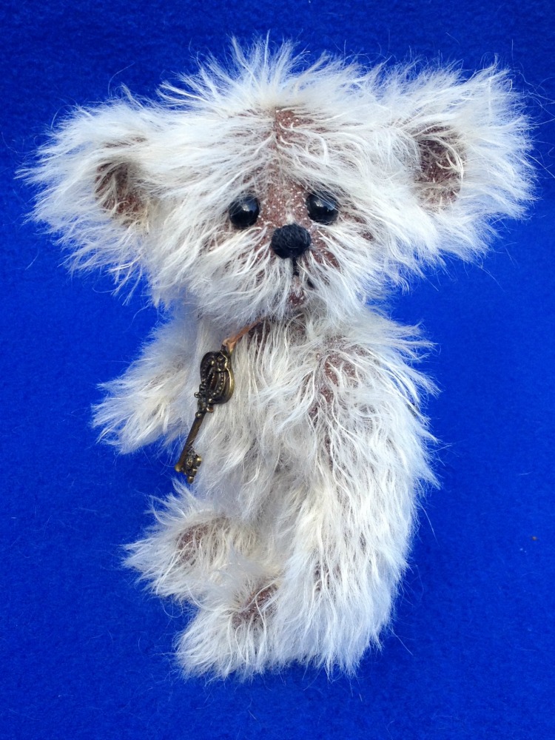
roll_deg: -4.8
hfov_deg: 40.7
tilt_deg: -36.6
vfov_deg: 52.6
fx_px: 748
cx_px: 278
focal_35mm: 35
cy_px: 370
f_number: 2.4
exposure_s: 1/220
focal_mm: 4.28
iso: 50
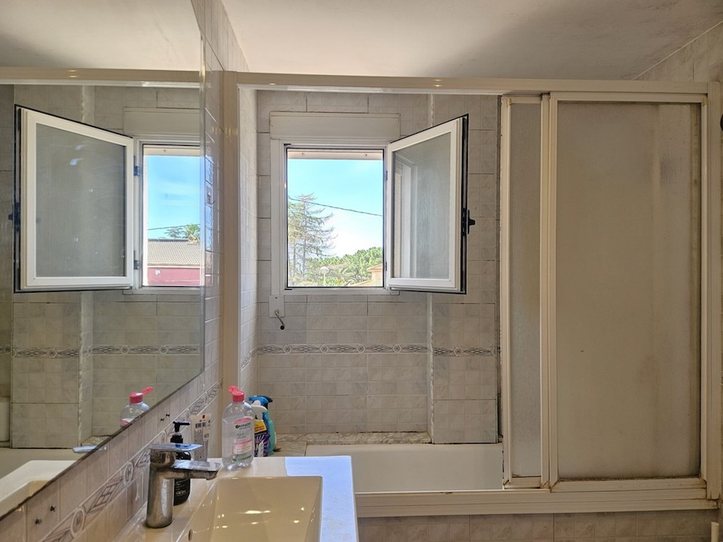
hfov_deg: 73.9
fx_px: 480
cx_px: 362
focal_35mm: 23
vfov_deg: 58.9
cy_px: 271
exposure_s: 1/190
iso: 80
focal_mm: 5.4
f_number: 1.8
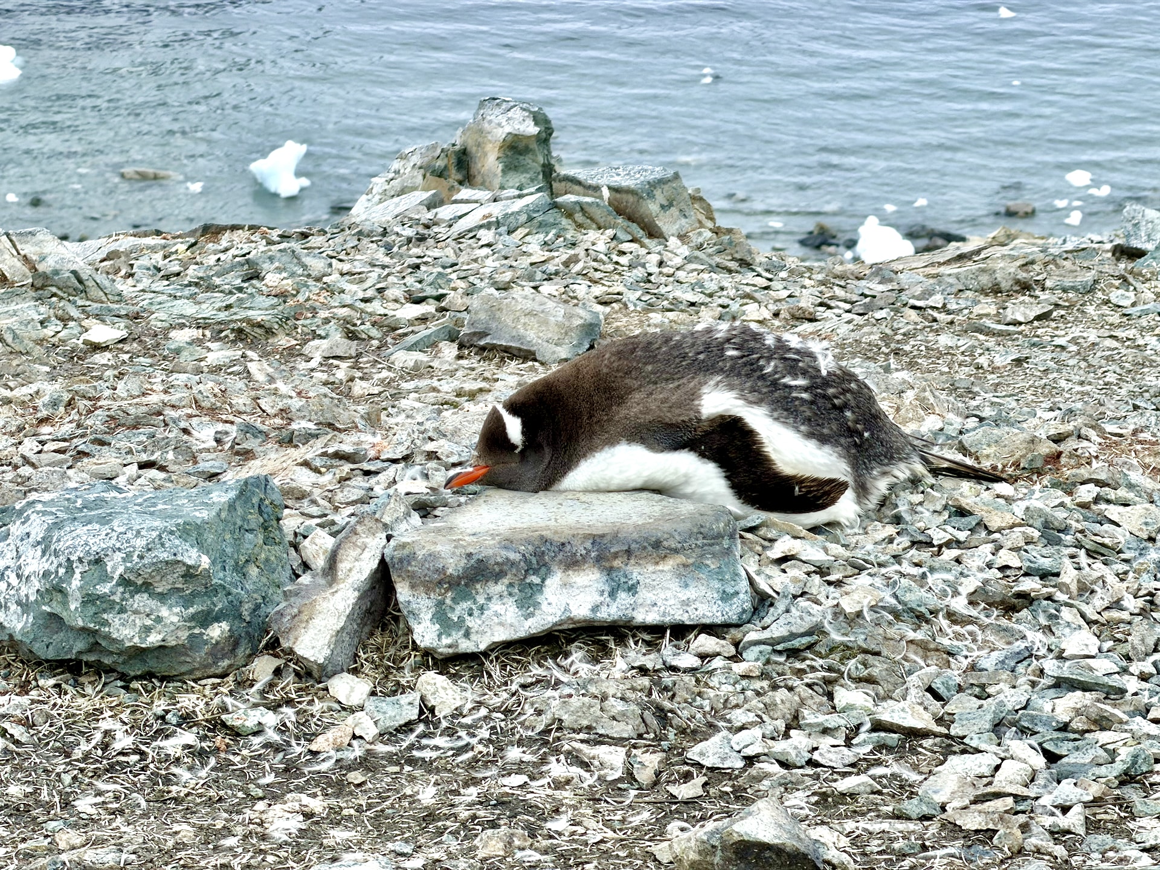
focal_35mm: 200
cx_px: 580
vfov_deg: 7.4
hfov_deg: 9.9
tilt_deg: -14.8
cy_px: 435
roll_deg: +0.2
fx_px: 6702
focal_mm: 16.89
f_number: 2.8
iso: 50
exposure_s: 1/289
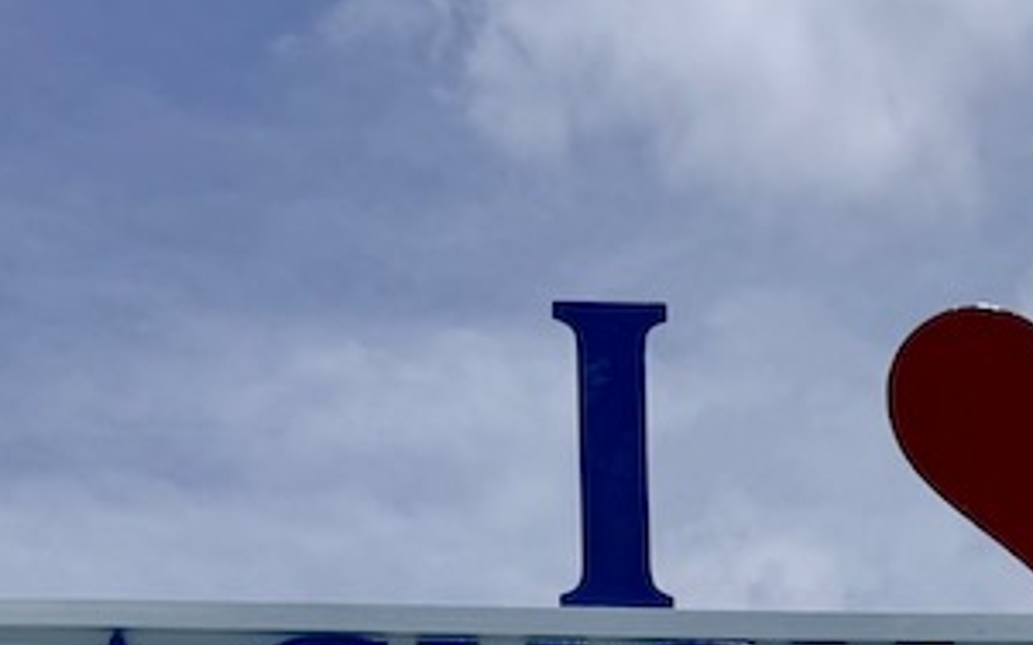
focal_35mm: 93
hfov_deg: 21.9
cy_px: 1395
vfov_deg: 12.1
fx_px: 2618
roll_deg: +0.3
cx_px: 882
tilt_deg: +4.2
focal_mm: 6.76
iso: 80
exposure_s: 1/12346
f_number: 1.78
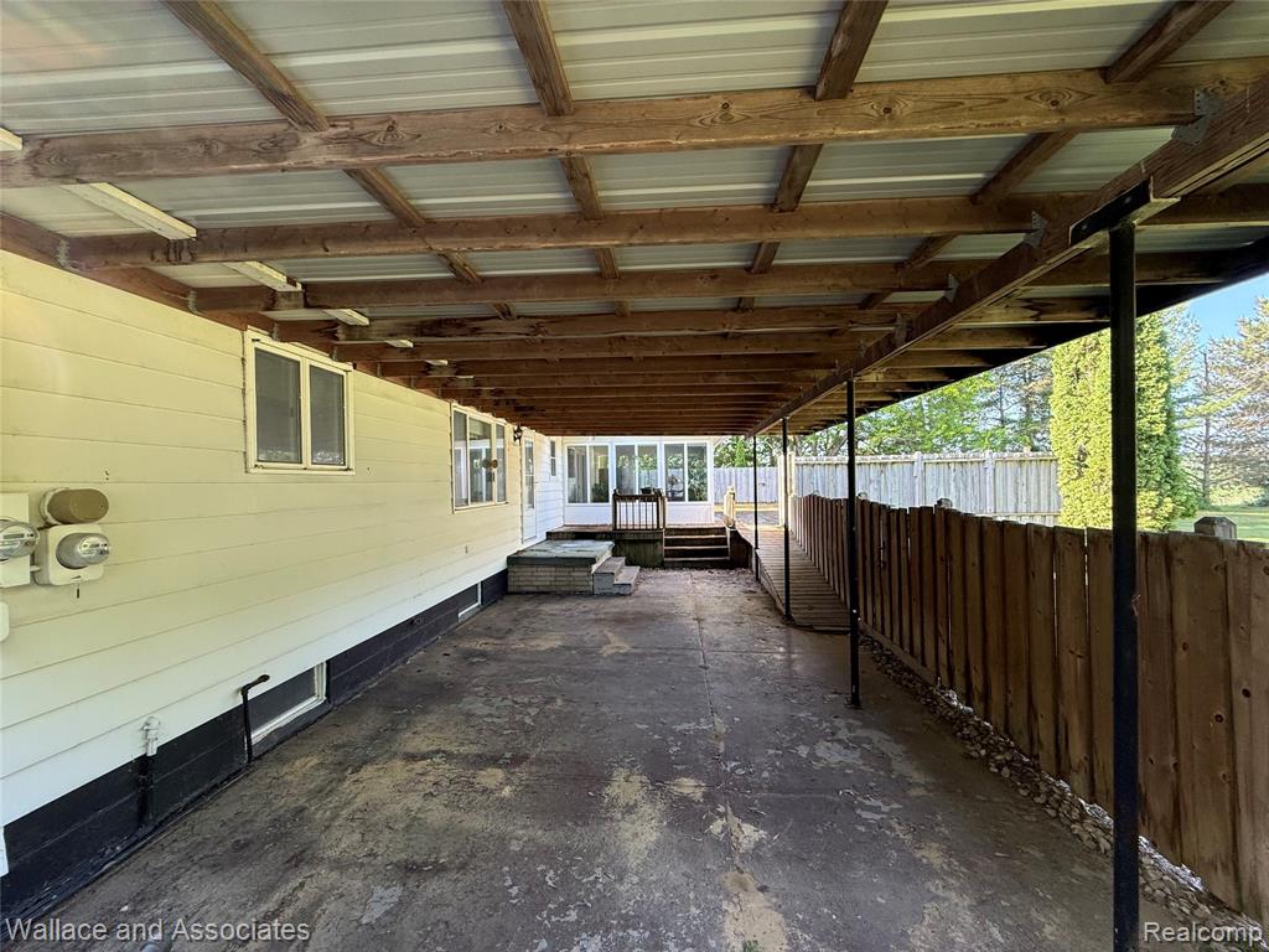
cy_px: 476
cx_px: 634
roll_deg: +0.9
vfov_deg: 85.7
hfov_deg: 102.1
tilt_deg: +0.6
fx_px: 513
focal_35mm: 14
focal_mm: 2.22
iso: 125
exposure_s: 1/99
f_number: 2.2
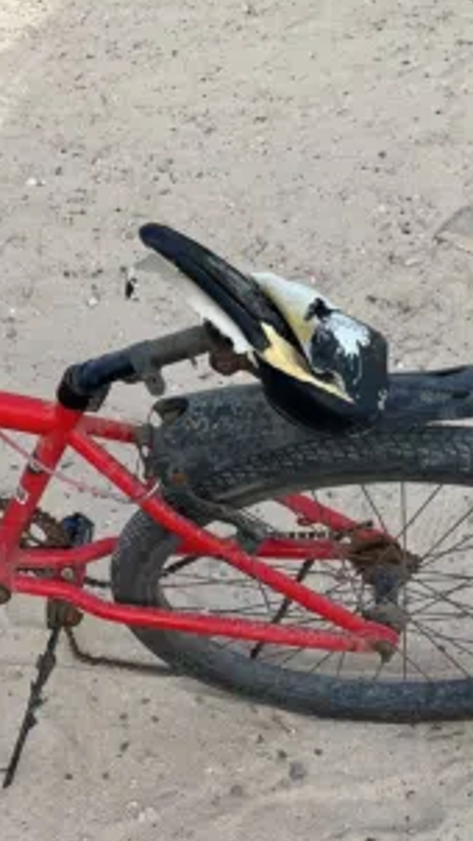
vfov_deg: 34.4
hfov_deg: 19.0
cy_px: 585
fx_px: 1337
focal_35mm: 60
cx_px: -92
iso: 50
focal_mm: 5.1
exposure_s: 1/631
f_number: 1.6
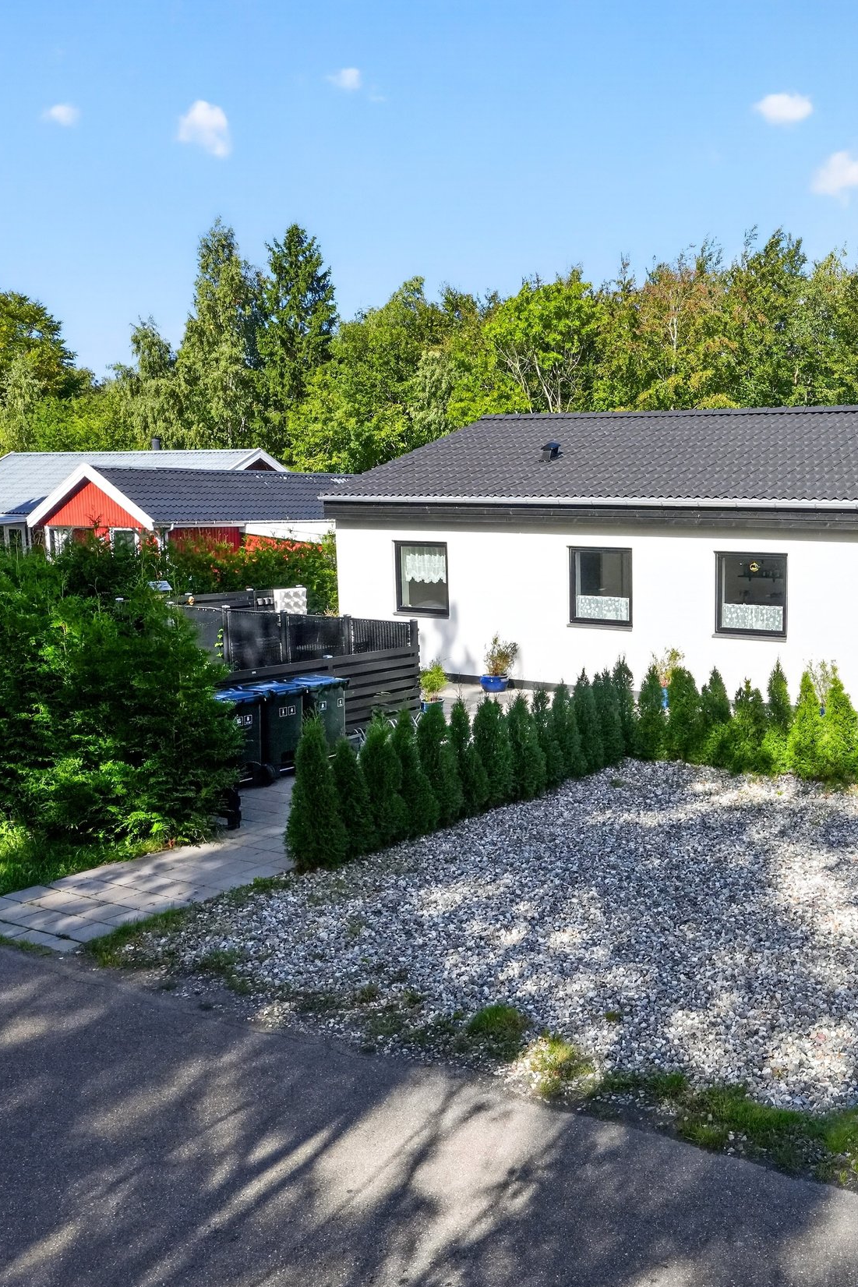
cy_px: 663
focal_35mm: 31
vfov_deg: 60.3
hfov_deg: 39.2
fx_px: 1108
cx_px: 778
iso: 1250
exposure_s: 1/800
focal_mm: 20
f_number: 8
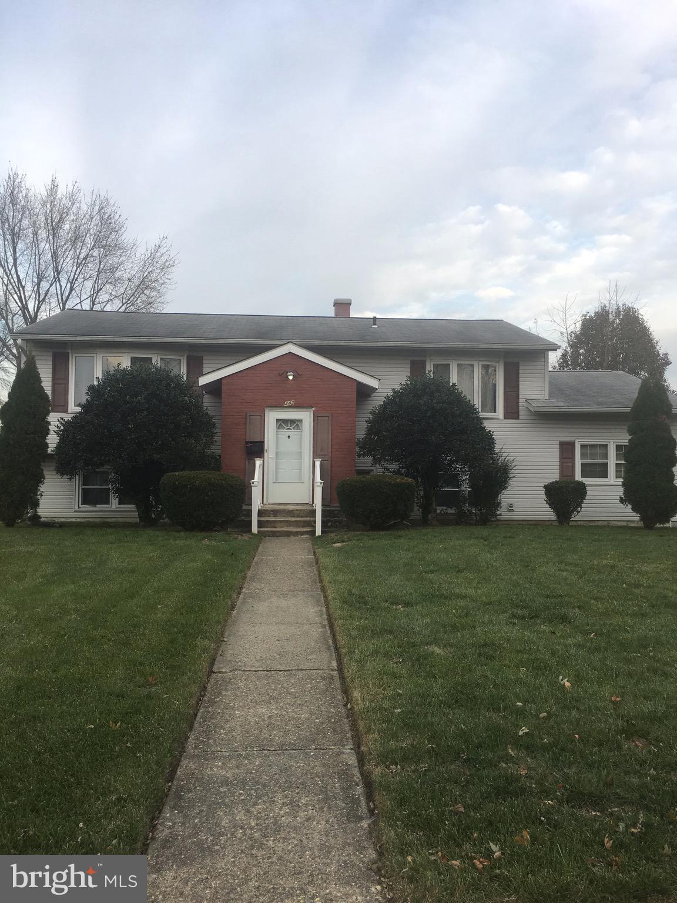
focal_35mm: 29
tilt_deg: +2.2
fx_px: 756
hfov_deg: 48.2
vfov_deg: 61.7
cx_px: 338
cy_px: 452
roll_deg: -0.2
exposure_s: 1/304
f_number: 2.2
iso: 25
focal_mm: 4.15
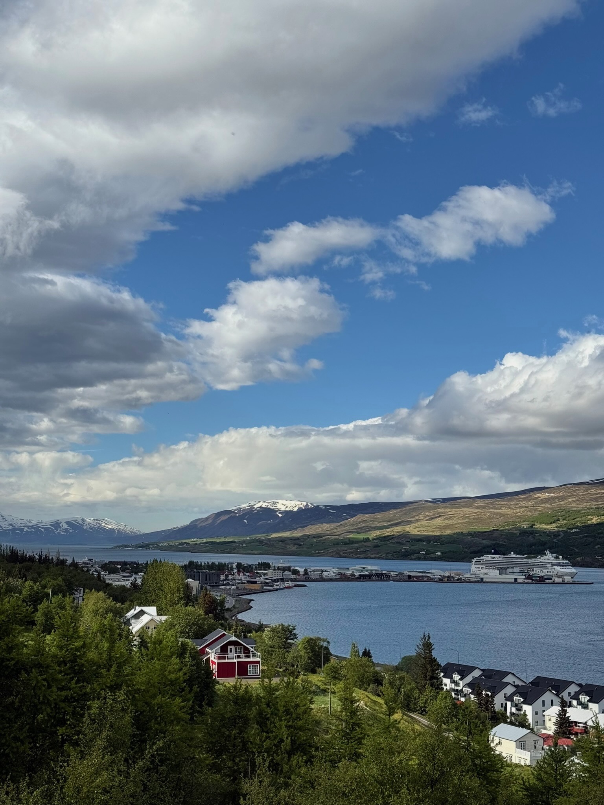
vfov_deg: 39.7
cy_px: 402
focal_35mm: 48
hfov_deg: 30.3
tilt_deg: +7.2
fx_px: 1117
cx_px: 302
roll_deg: -0.5
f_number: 1.78
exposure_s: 1/4878
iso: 64
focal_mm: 6.76
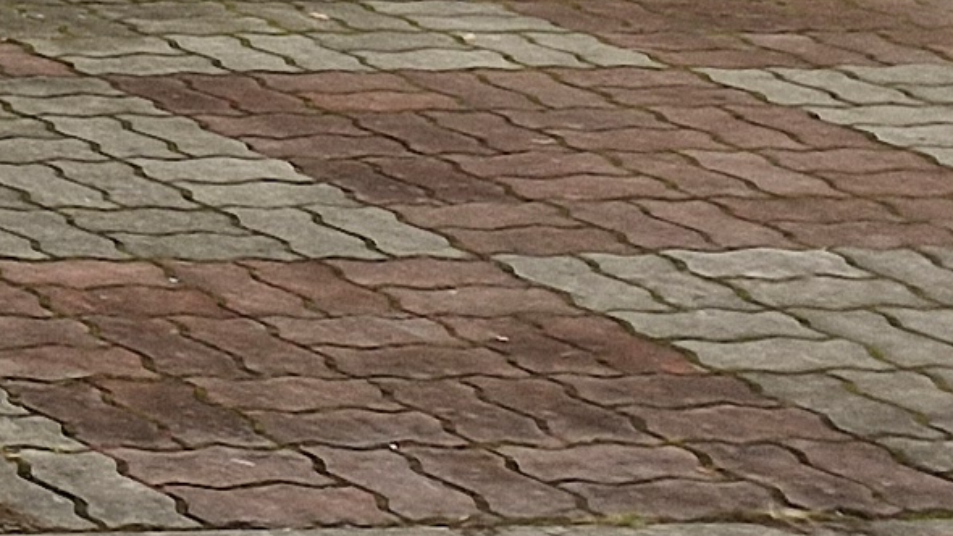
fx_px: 4296
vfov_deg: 6.1
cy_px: -1468
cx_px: -2211
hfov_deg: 9.1
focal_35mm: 170
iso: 50
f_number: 1.8
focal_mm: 5.54
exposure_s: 1/540
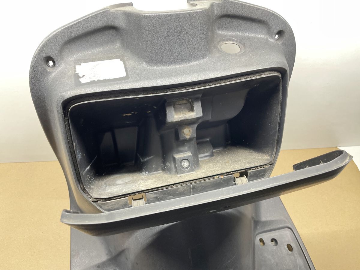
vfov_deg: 53.1
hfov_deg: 67.3
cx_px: 180
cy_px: 135
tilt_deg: -52.4
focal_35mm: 26
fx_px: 270
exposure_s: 1/50
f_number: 1.6
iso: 160
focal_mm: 4.2
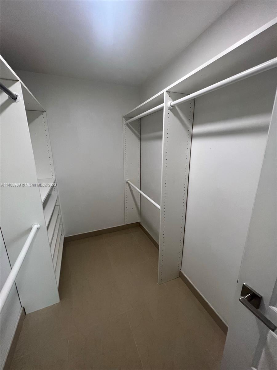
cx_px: 138
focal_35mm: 13
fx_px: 139
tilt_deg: -13.7
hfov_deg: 89.9
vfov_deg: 106.2
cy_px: 185
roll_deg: +0.3
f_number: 1.8
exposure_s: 1/120
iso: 200
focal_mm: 1.57
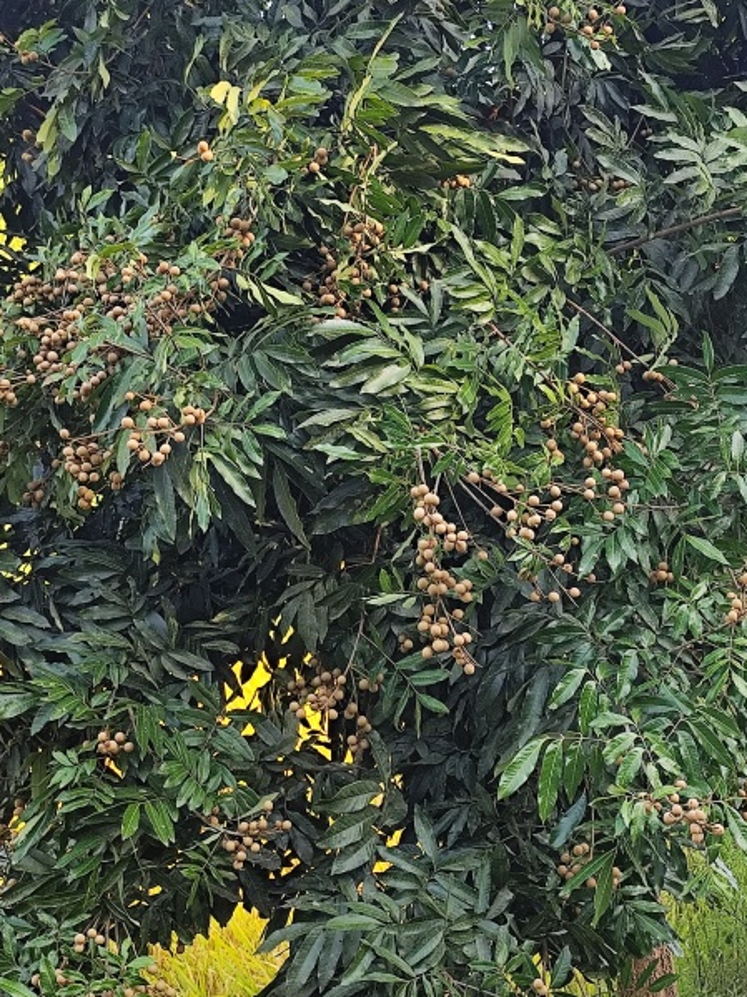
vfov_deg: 33.7
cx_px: 453
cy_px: 400
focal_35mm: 57
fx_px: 1641
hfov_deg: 25.6
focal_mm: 6.19
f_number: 1.65
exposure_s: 1/205
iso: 50
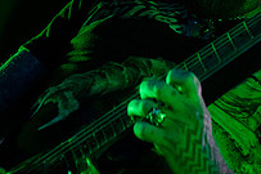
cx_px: 207
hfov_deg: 6.9
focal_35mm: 300
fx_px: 2173
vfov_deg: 4.6
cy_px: 41
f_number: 2.8
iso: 2000
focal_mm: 70
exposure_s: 1/160
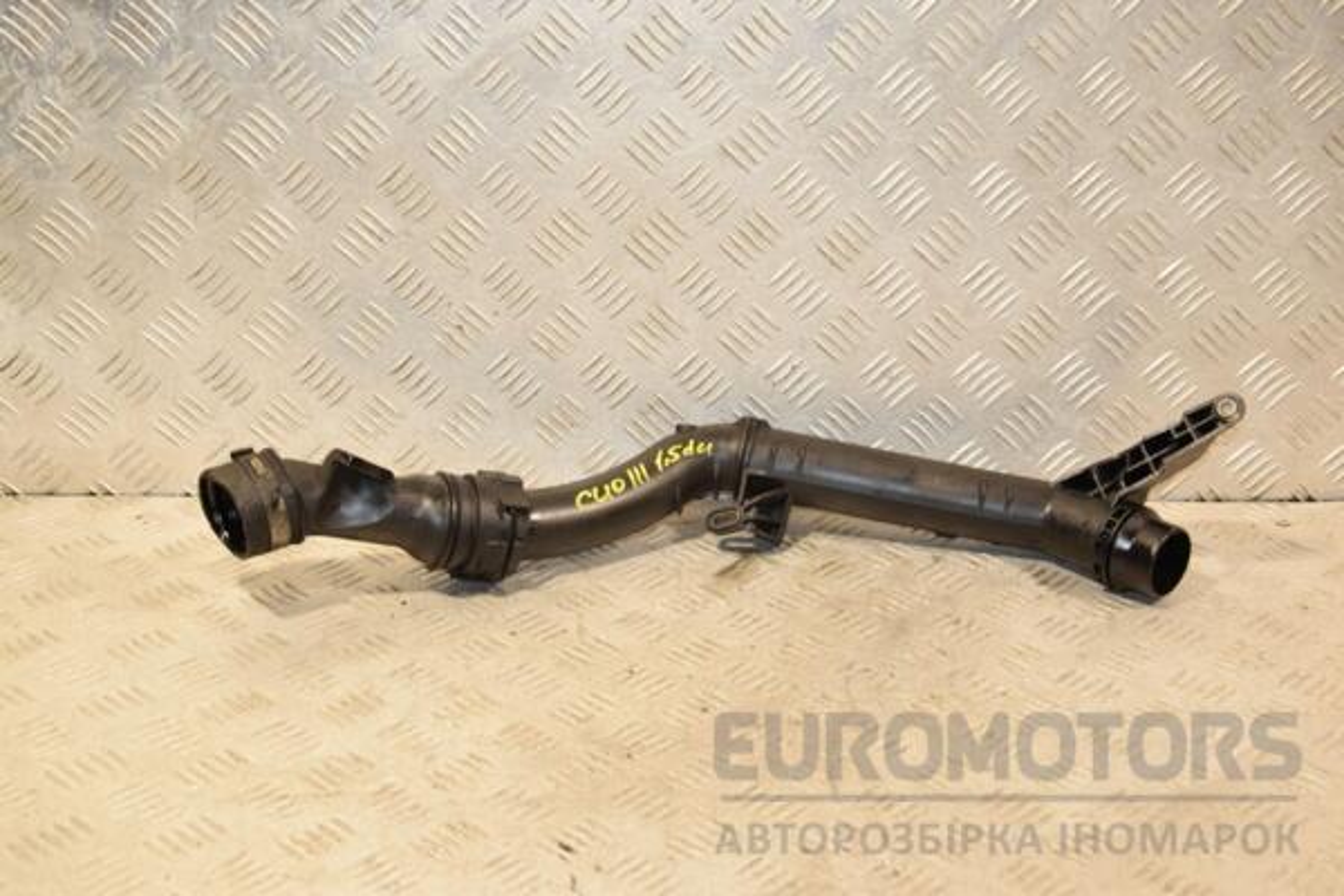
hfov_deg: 37.9
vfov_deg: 25.8
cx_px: 672
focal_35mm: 52
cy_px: 448
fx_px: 1960
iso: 800
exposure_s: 1/200
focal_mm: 35
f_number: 6.3
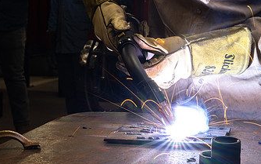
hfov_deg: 29.3
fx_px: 498
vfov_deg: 18.5
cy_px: 35
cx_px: 157
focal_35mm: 70
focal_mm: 37
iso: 50
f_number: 13
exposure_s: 1/10
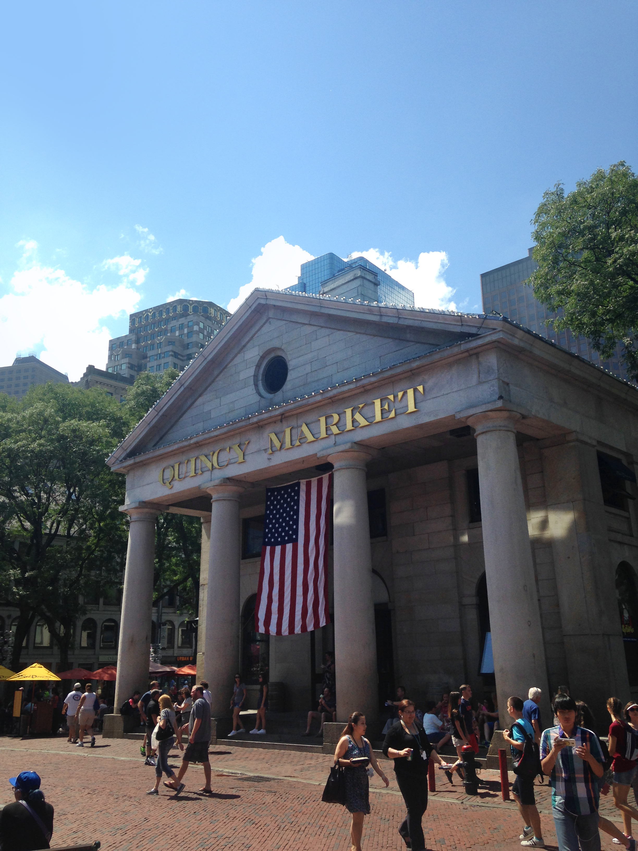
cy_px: 426
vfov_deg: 55.4
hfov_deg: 42.9
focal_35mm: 33
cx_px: 319
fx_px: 811
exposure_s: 1/1290
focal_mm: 4.12
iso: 50
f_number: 2.4
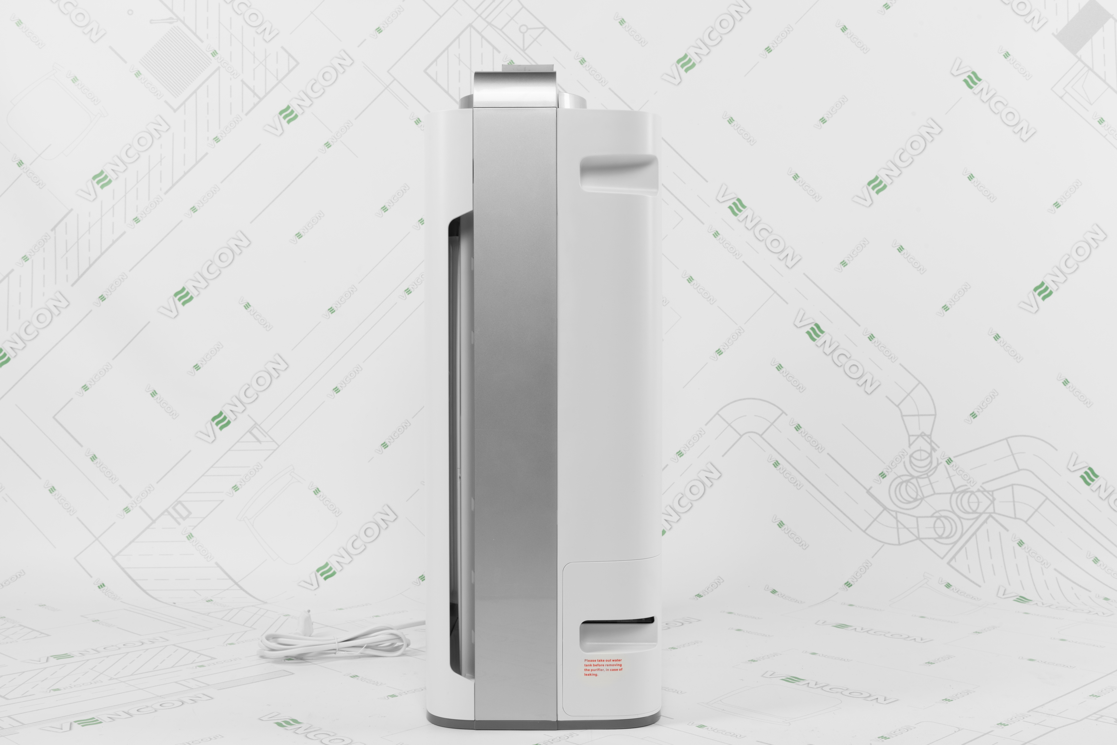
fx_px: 1242
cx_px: 558
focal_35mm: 40
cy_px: 372
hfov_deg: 48.4
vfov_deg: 33.4
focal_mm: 40
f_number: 14
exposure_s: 1/125
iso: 100
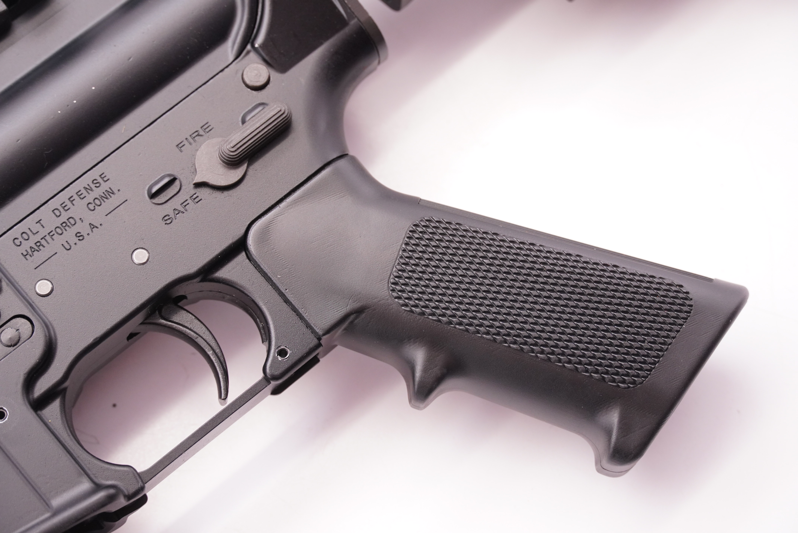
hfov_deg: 23.0
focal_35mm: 88
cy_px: 266
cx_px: 399
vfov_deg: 15.5
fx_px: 1963
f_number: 5.6
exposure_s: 1/125
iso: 1000
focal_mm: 59
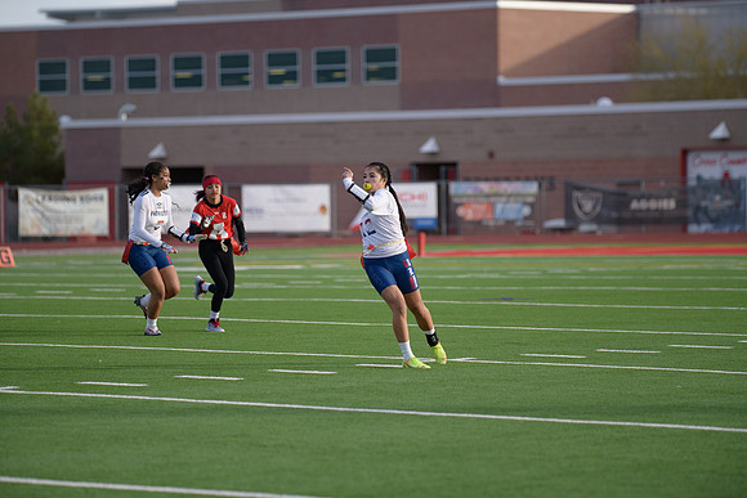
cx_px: 374
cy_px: 249
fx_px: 3736
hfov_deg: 11.4
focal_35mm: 180
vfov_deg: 7.6
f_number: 2.8
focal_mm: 180
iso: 500
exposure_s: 1/3200
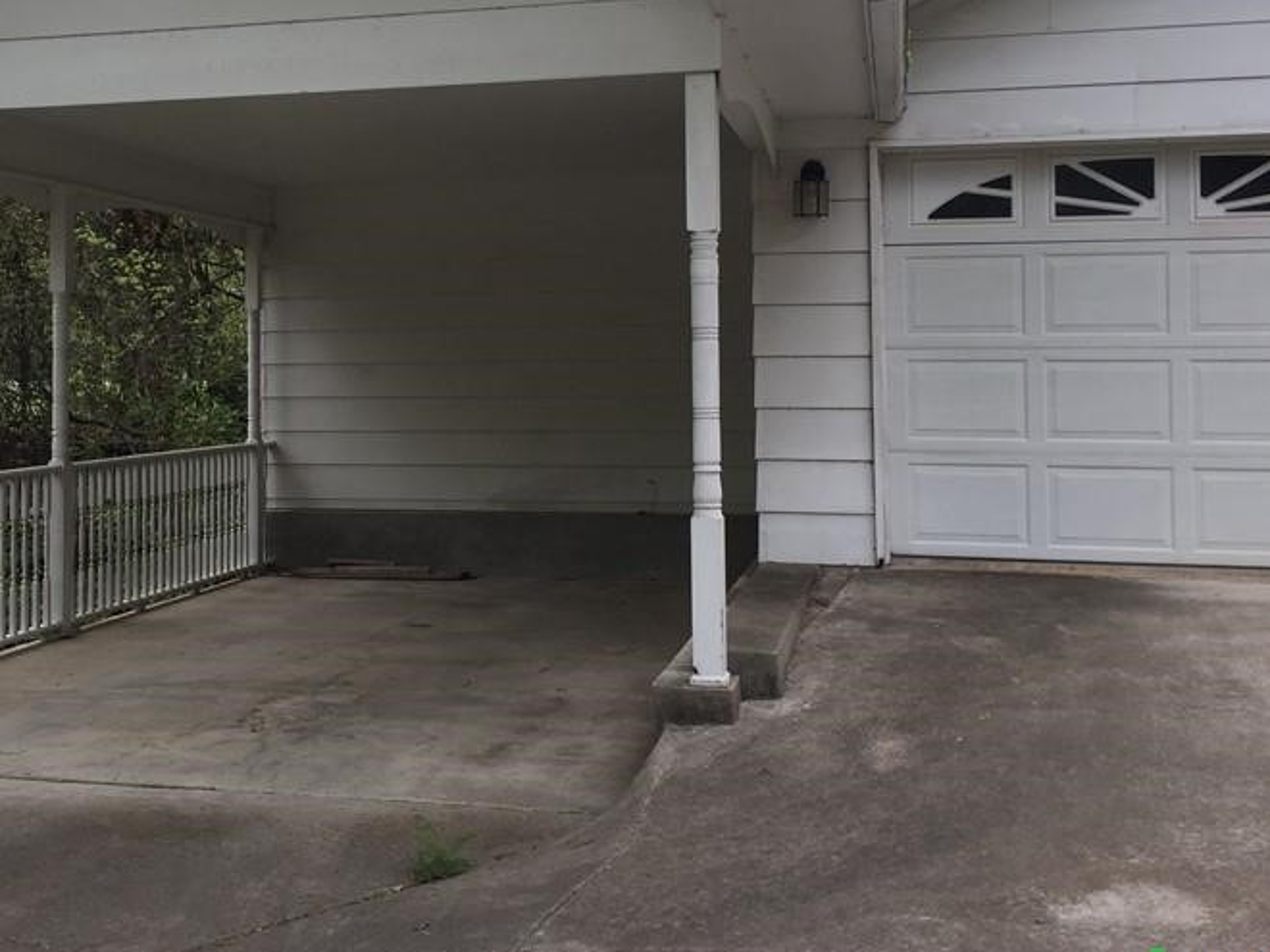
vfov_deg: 31.9
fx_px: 1651
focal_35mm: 45
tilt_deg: +2.8
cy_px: 304
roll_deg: -1.4
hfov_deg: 41.6
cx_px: 431
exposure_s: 1/416
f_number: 2.2
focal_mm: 4.15
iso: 32
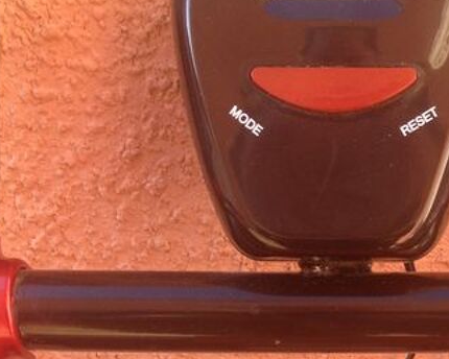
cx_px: 359
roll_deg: -1.0
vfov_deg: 13.9
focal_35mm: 106
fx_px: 1409
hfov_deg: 18.0
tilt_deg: -31.5
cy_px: 488
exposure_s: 1/120
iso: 50
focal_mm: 4.28
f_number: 2.4
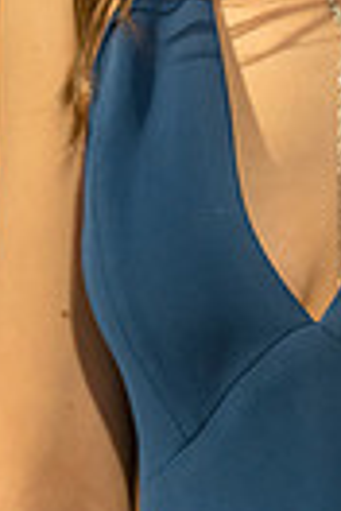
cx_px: 221
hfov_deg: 2.0
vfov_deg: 3.0
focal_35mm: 682
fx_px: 9689
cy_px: -294
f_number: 4
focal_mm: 200
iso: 2500
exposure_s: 1/160
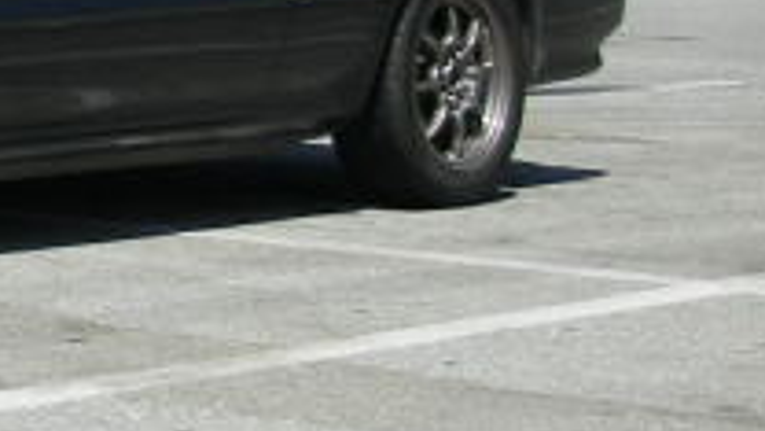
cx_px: -1096
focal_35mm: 188
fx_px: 3814
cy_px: -22
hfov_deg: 10.0
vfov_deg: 6.4
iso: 50
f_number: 8.5
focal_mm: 5.8
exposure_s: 1/88.8
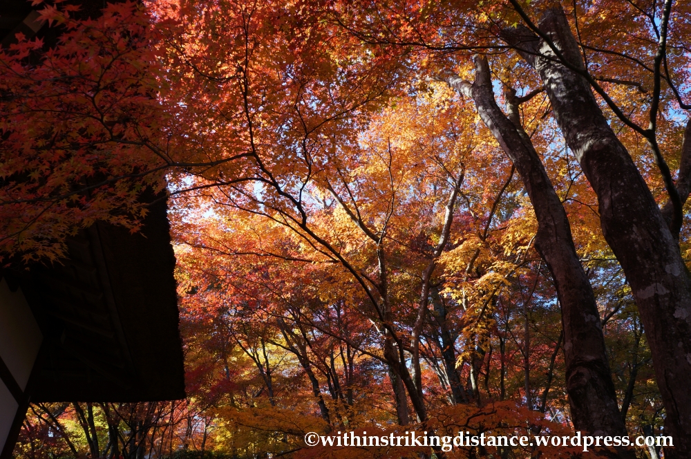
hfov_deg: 67.4
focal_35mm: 27
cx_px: 346
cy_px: 230
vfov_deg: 47.8
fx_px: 518
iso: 200
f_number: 6.3
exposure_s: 1/160
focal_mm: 18
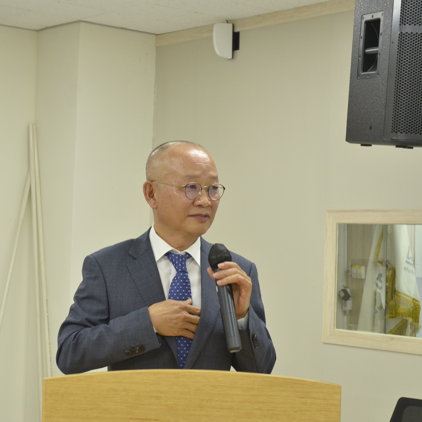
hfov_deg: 21.3
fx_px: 1117
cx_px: 144
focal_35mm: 81
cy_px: 210
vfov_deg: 21.4
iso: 1250
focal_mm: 42
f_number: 5.6
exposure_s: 1/125
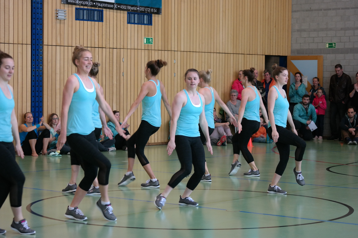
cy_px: 119
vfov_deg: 14.0
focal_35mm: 98
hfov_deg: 20.8
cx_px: 179
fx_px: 974
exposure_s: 1/100
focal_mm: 64
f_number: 4.5
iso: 800
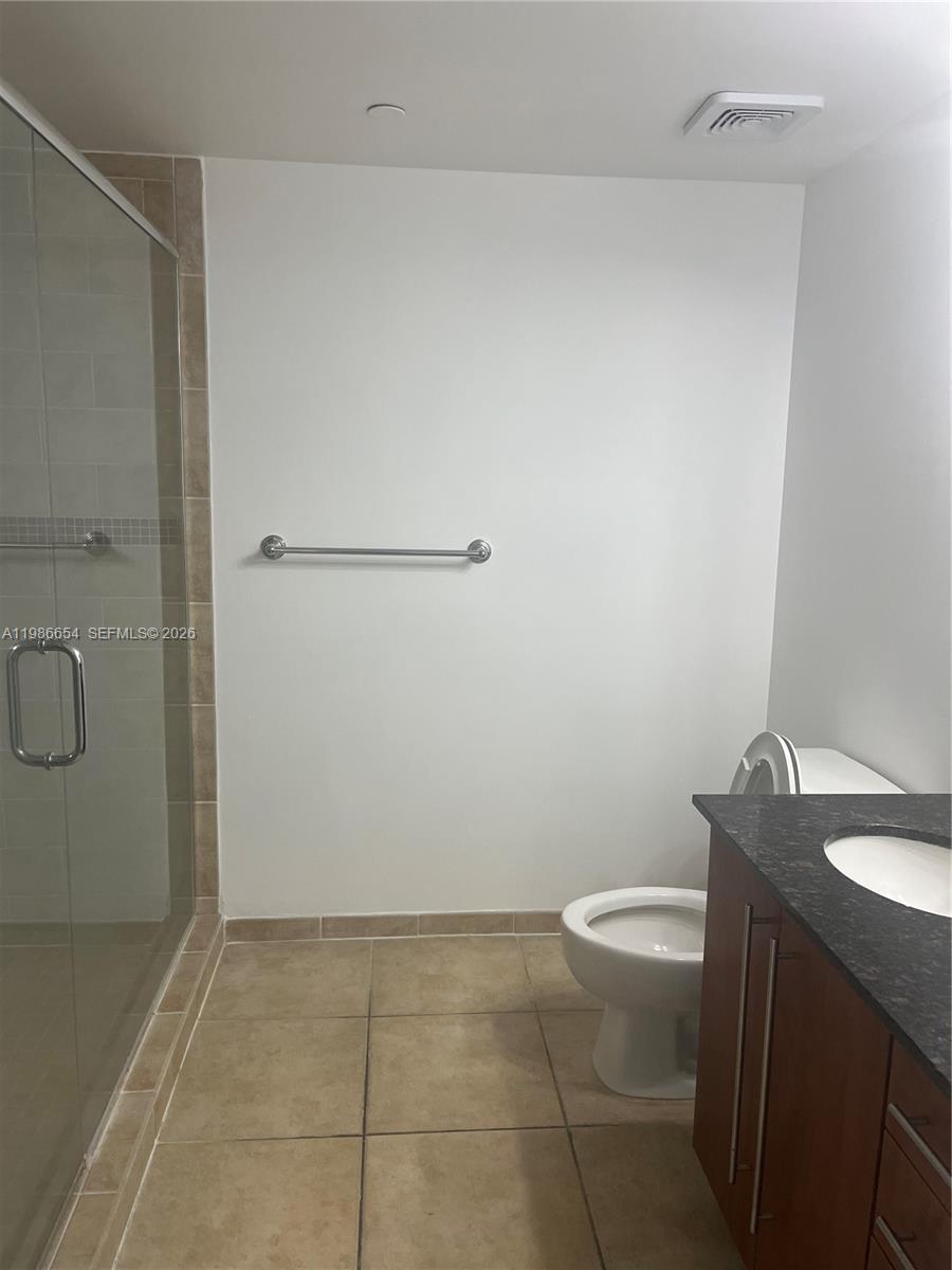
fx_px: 953
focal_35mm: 26
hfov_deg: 53.1
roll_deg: -0.1
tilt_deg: -9.3
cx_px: 476
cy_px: 635
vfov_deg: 67.3
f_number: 1.6
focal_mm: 5.1
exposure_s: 1/121
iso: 125
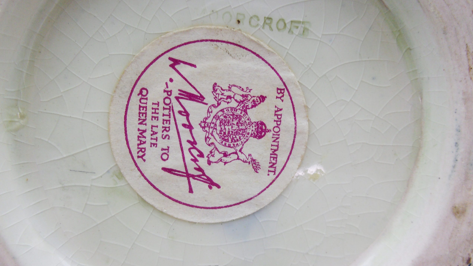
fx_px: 389
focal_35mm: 31
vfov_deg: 37.8
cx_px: 239
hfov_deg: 62.6
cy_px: 136
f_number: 3.9
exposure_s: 1/50
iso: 80
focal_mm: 5.1
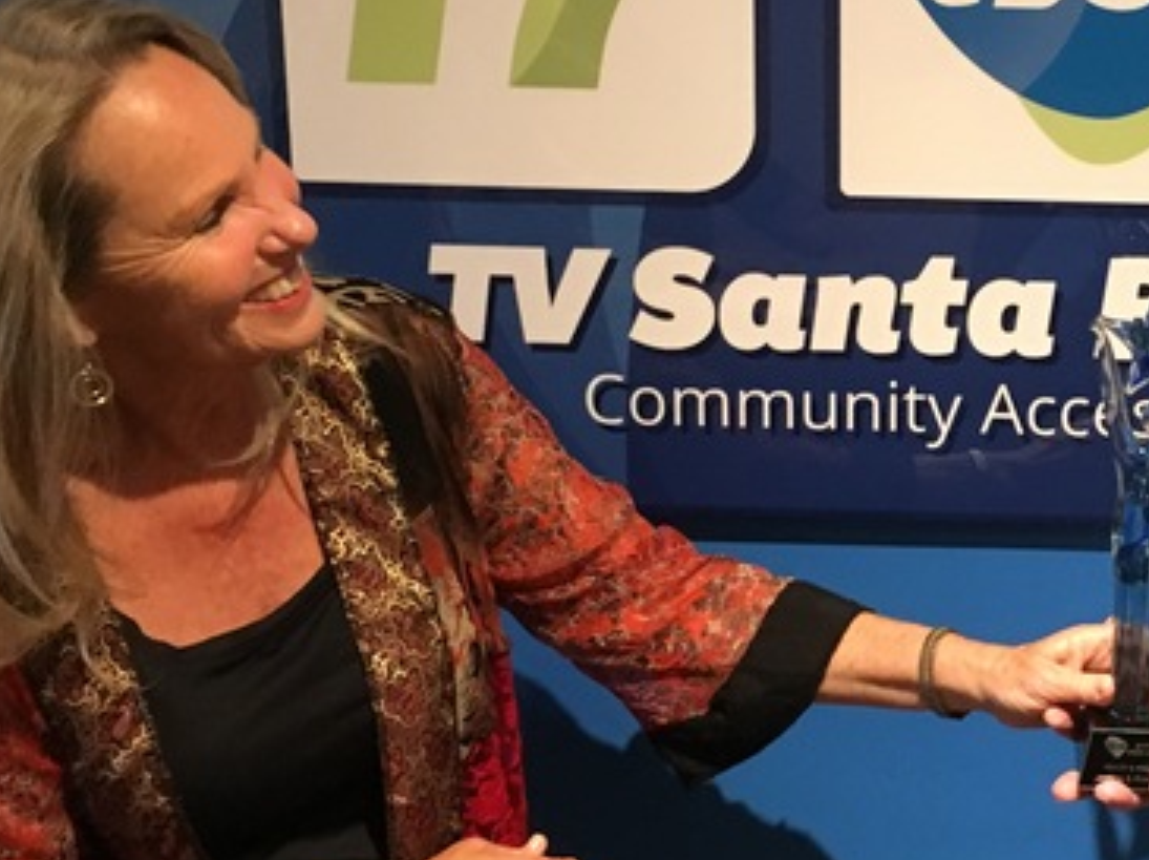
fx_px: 2321
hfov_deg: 26.8
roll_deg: -0.2
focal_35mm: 70
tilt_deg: -15.7
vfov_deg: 21.0
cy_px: 479
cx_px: 1042
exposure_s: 1/15
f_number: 2.2
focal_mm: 4.15
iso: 200
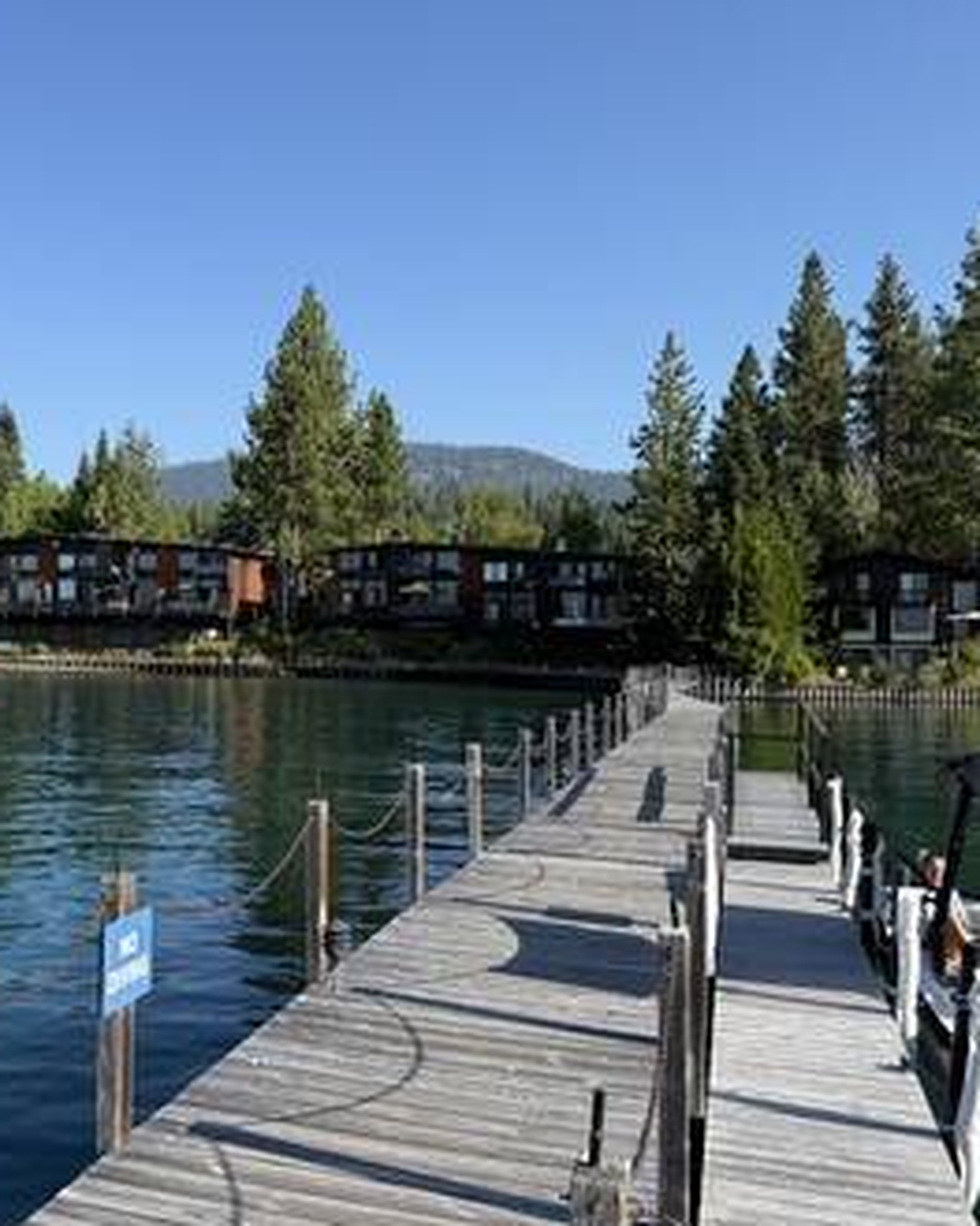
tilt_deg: +1.3
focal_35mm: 38
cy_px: 619
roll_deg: -1.0
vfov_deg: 48.0
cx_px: 170
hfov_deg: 37.5
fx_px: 1378
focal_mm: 6.76
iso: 80
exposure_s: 1/2907
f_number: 1.78
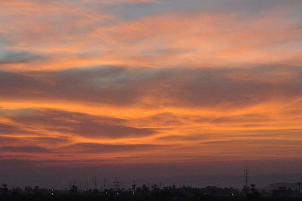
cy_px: 119
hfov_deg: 16.5
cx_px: 215
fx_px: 1040
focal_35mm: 124
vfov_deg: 11.0
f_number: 4.5
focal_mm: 35
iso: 400
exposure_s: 1/125
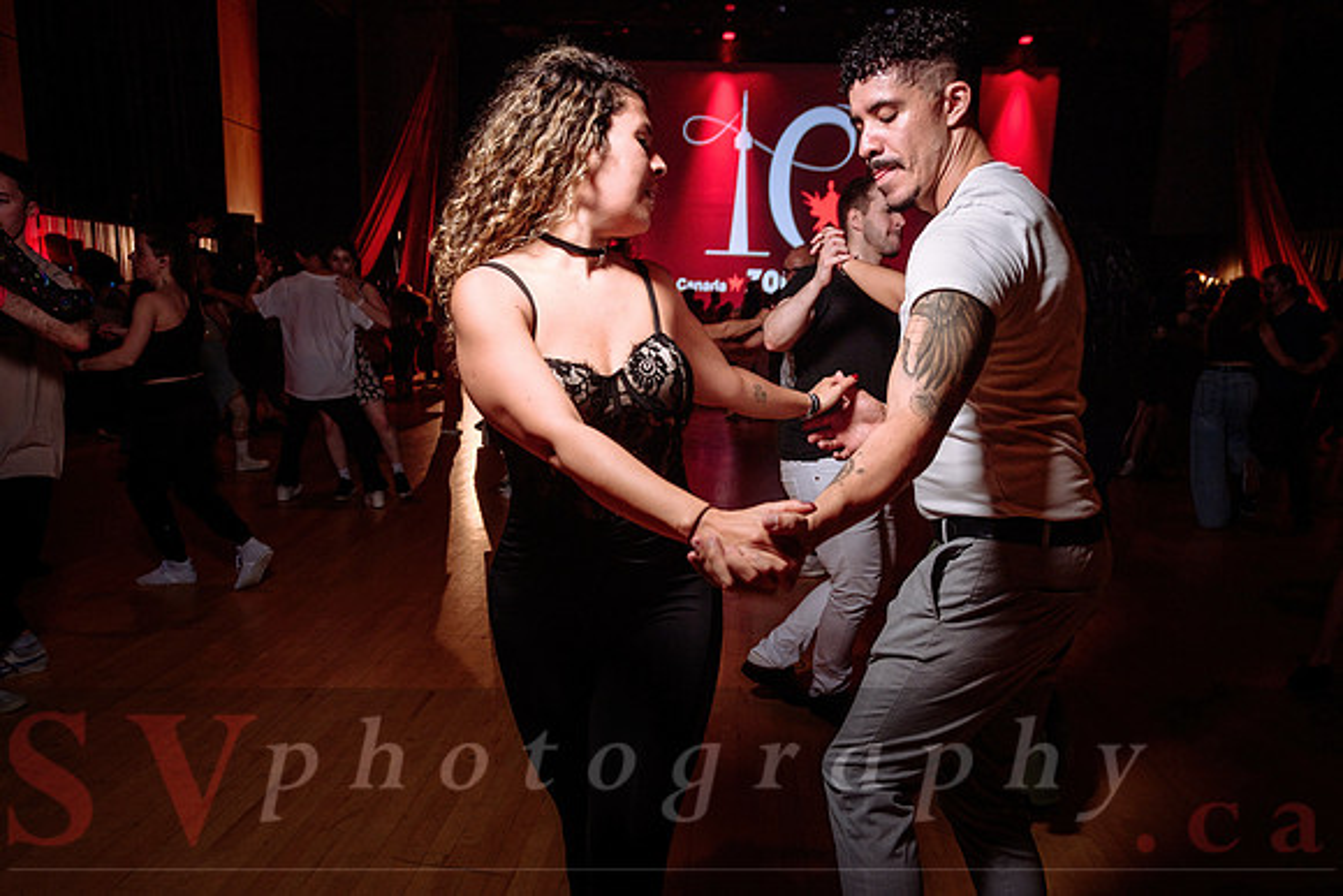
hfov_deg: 65.3
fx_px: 1049
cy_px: 525
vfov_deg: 46.1
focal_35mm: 28
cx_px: 672
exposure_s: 1/40
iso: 800
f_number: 3.5
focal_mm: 24
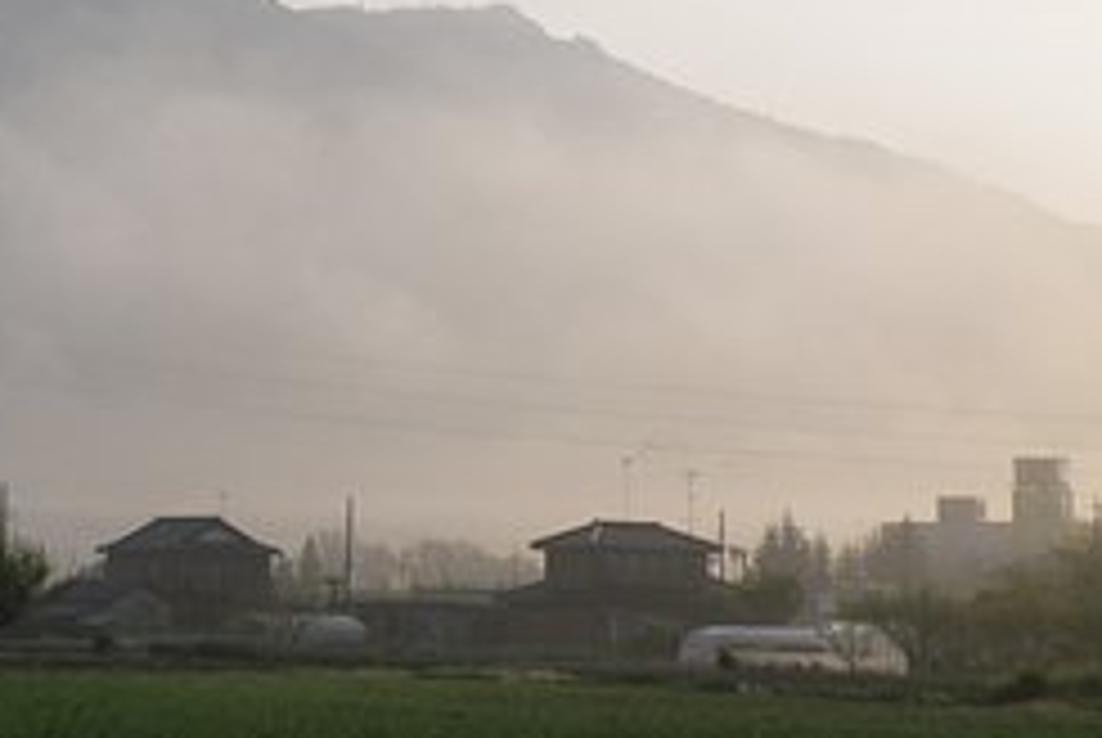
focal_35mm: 102
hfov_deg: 19.6
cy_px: 194
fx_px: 3126
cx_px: 76
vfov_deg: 13.4
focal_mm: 8.46
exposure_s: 1/800
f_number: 4.6
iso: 80
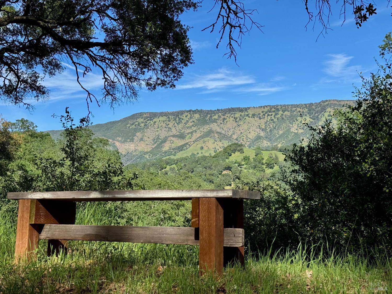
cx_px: 196
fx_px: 544
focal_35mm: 48
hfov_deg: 39.7
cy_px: 147
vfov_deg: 30.3
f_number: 1.78
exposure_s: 1/4608
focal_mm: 6.76
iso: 64
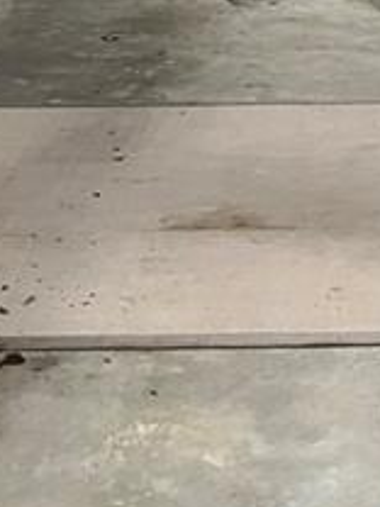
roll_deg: -1.1
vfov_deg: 18.0
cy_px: -278
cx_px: 451
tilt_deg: -4.0
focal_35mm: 96
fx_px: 1405
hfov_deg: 14.9
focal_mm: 5.7
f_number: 1.5
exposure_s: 1/60
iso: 320
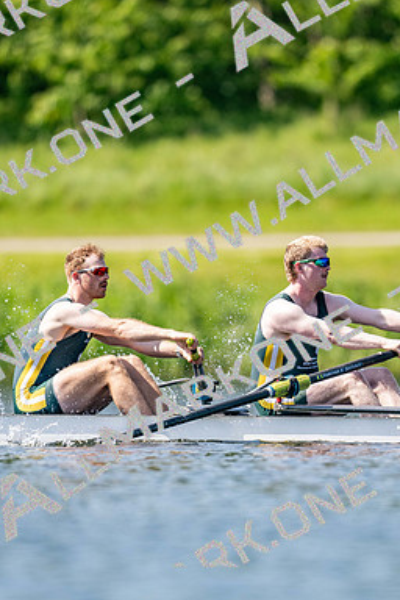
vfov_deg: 2.3
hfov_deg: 1.5
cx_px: 316
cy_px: 300
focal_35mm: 906
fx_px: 15099
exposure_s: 1/2500
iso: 450
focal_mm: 600
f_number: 4
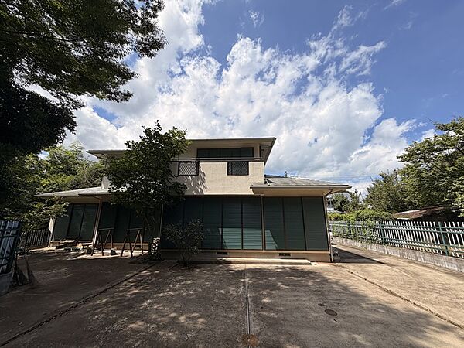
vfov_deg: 85.7
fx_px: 188
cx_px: 232
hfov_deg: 102.1
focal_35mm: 14
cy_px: 174
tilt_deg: +14.0
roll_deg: +0.2
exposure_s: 1/1125
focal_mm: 2.22
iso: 20
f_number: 2.2
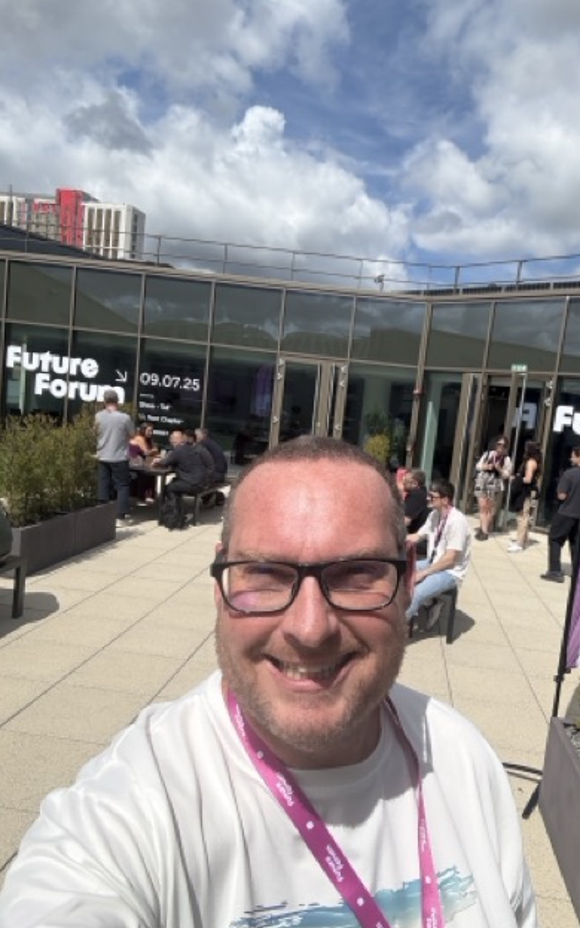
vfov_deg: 72.5
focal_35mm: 25
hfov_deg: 48.9
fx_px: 632
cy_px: 464
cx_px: 355
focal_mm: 2.69
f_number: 1.9
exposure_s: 1/2342
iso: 25
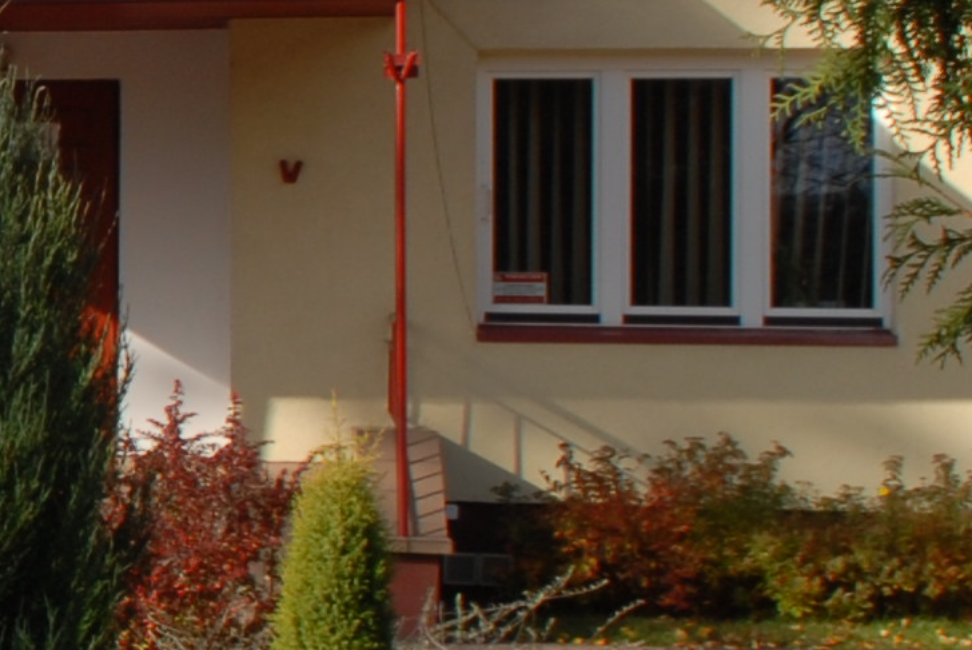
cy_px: 191
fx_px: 3666
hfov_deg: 12.9
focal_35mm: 136
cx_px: -1059
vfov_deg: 10.1
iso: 100
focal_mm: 17
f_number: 8
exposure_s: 1/160
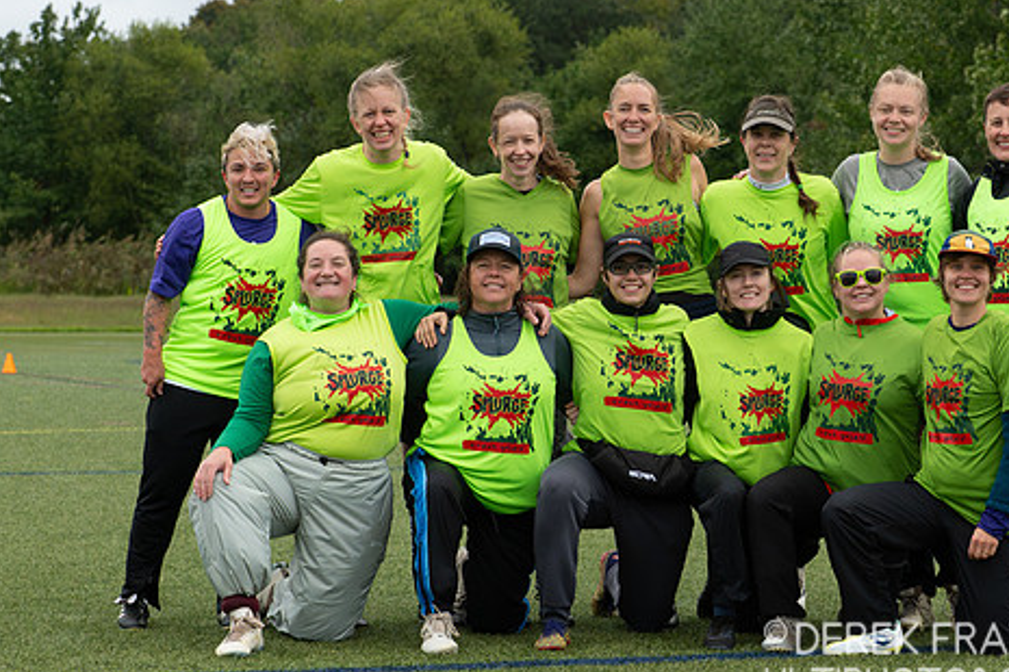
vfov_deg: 10.1
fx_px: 3811
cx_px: 674
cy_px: 334
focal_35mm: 136
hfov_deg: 15.1
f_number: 8
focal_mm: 82
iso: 1400
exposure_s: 1/1600
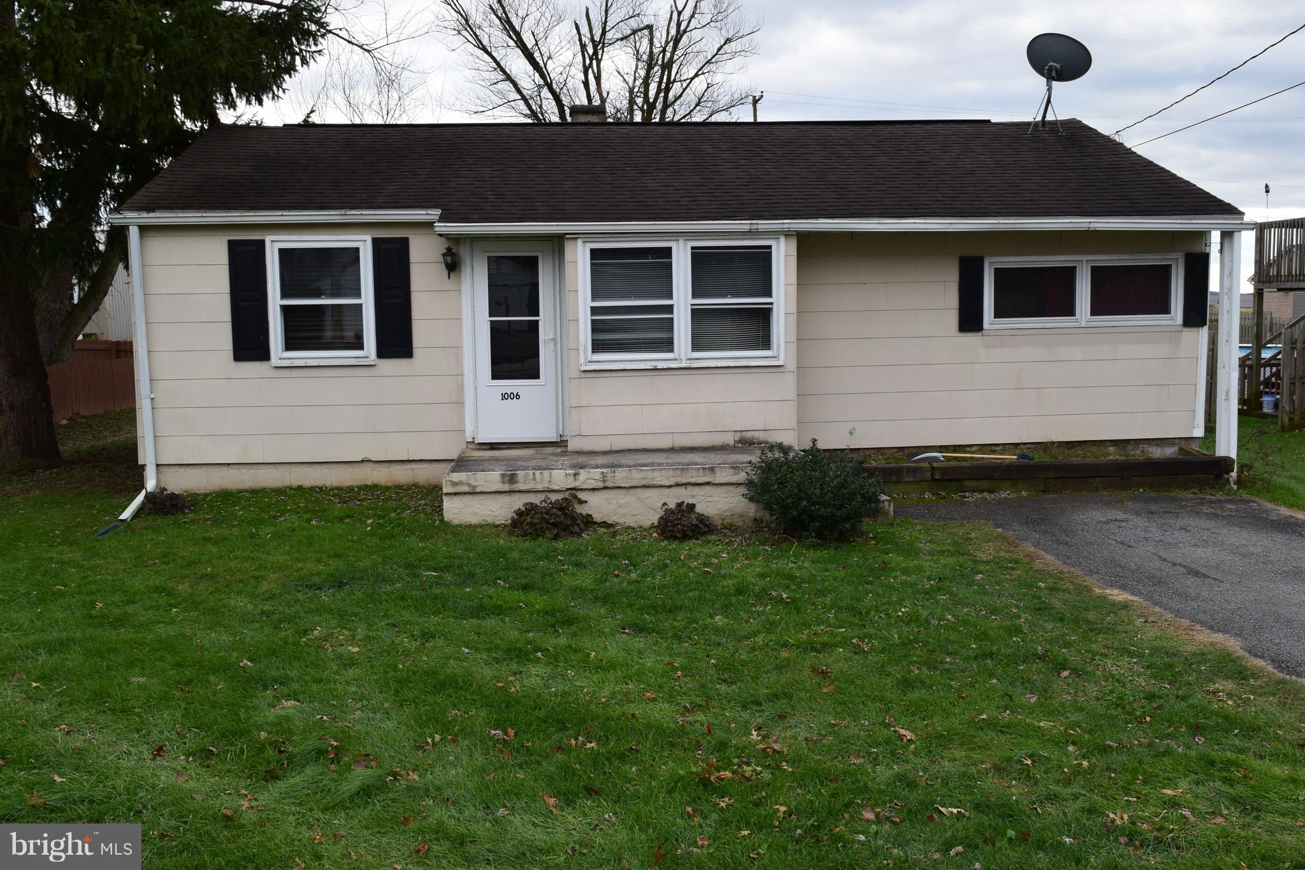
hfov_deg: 57.2
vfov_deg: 40.0
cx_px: 652
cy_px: 435
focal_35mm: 33
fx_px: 1196
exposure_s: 1/160
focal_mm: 22
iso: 400
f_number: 9
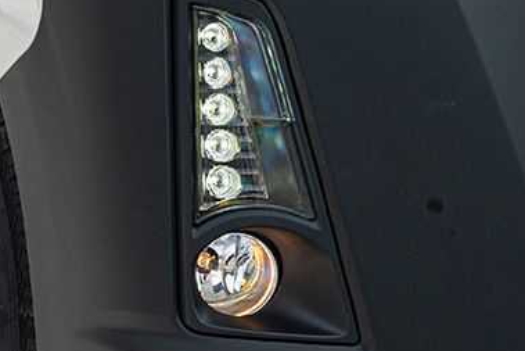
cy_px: -172
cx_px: 424
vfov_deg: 8.8
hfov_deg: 13.4
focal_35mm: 152
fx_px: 2217
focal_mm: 32
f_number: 5.6
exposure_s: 1/125
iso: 100
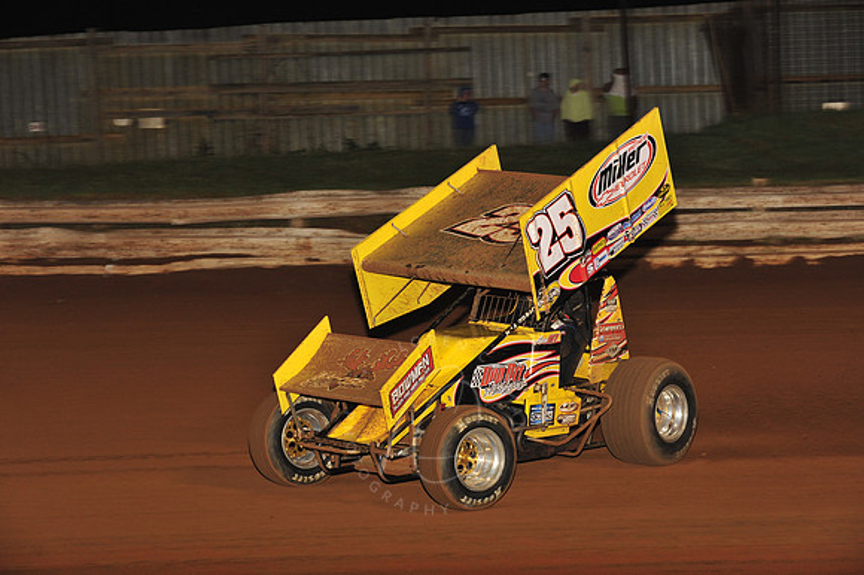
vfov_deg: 12.2
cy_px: 288
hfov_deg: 18.3
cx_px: 432
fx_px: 2686
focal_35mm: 112
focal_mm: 112
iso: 1000
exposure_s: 1/320
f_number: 7.1
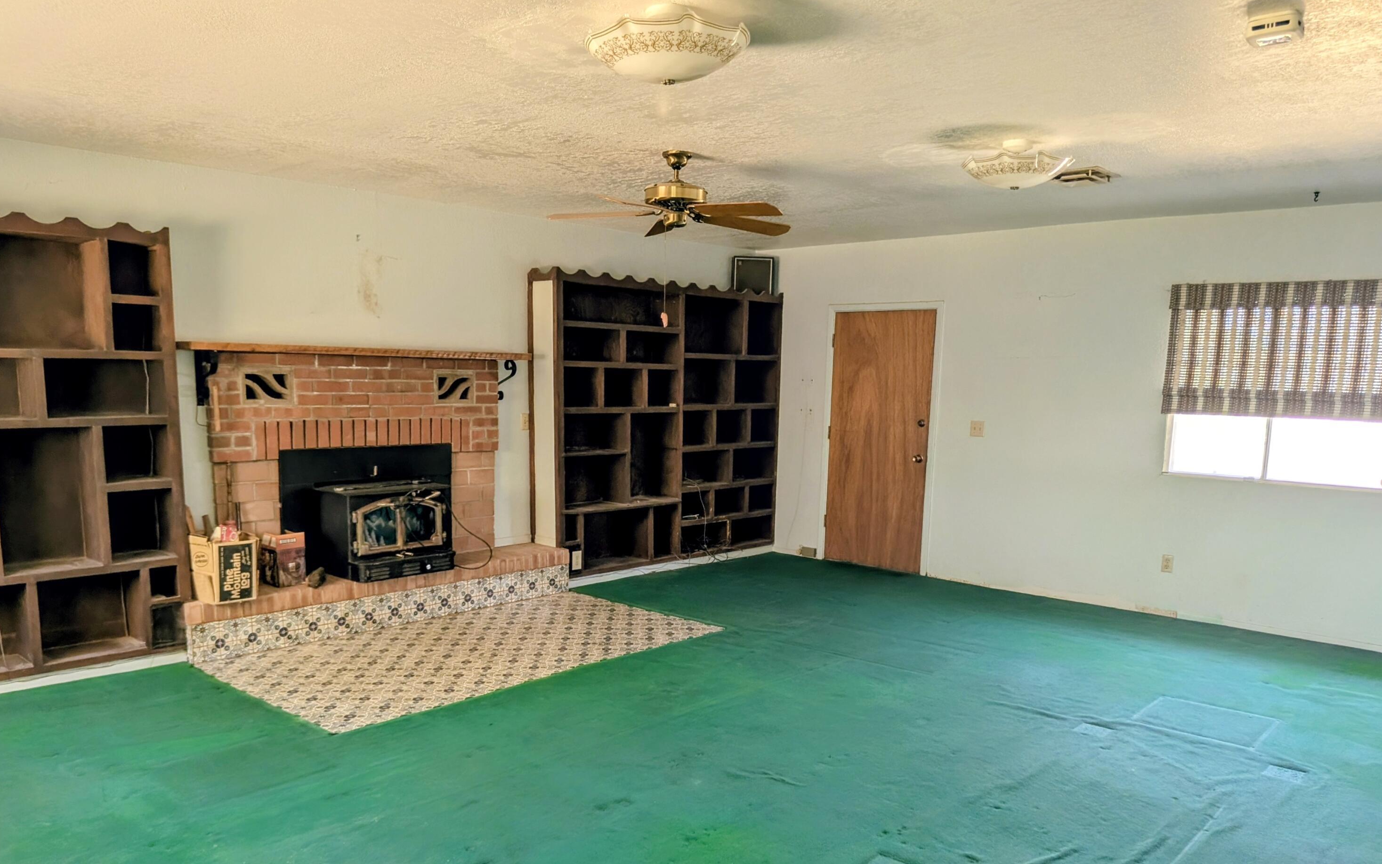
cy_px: 520
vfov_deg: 47.3
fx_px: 979
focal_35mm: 26
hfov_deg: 70.4
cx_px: 703
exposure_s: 1/77.4
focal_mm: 4.53
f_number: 1.7
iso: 116
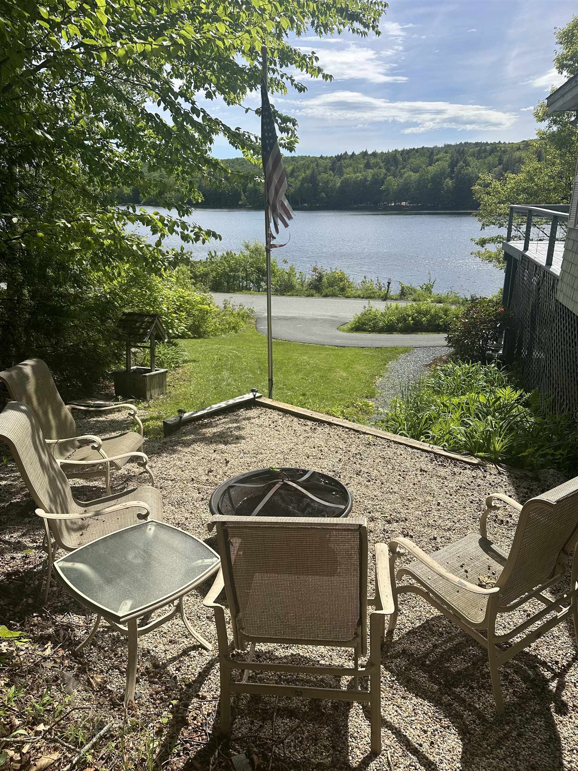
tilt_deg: -18.1
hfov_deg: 56.8
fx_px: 534
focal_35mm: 24
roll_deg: +0.8
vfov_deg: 71.6
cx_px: 289
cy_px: 386
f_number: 1.78
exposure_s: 1/4545
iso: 80
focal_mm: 6.86
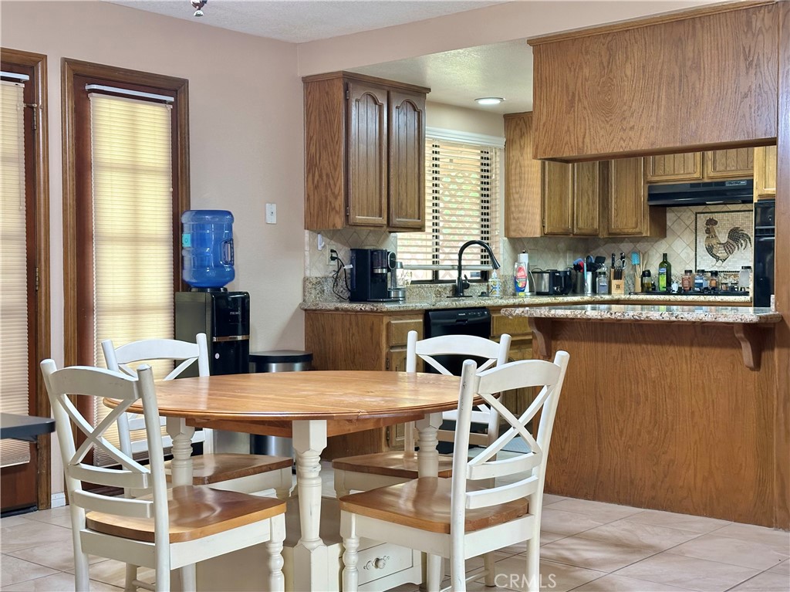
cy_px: 296
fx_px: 1095
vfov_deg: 30.2
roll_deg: +0.9
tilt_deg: -1.3
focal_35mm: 48
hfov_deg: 39.7
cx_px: 395
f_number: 1.78
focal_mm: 6.86
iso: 160
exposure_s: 1/60
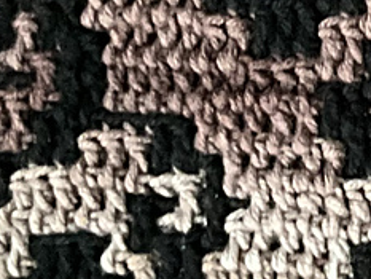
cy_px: -255
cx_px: 715
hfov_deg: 9.4
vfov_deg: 7.2
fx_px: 2134
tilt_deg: -81.0
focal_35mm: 199
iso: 320
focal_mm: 3
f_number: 1.8
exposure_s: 1/52
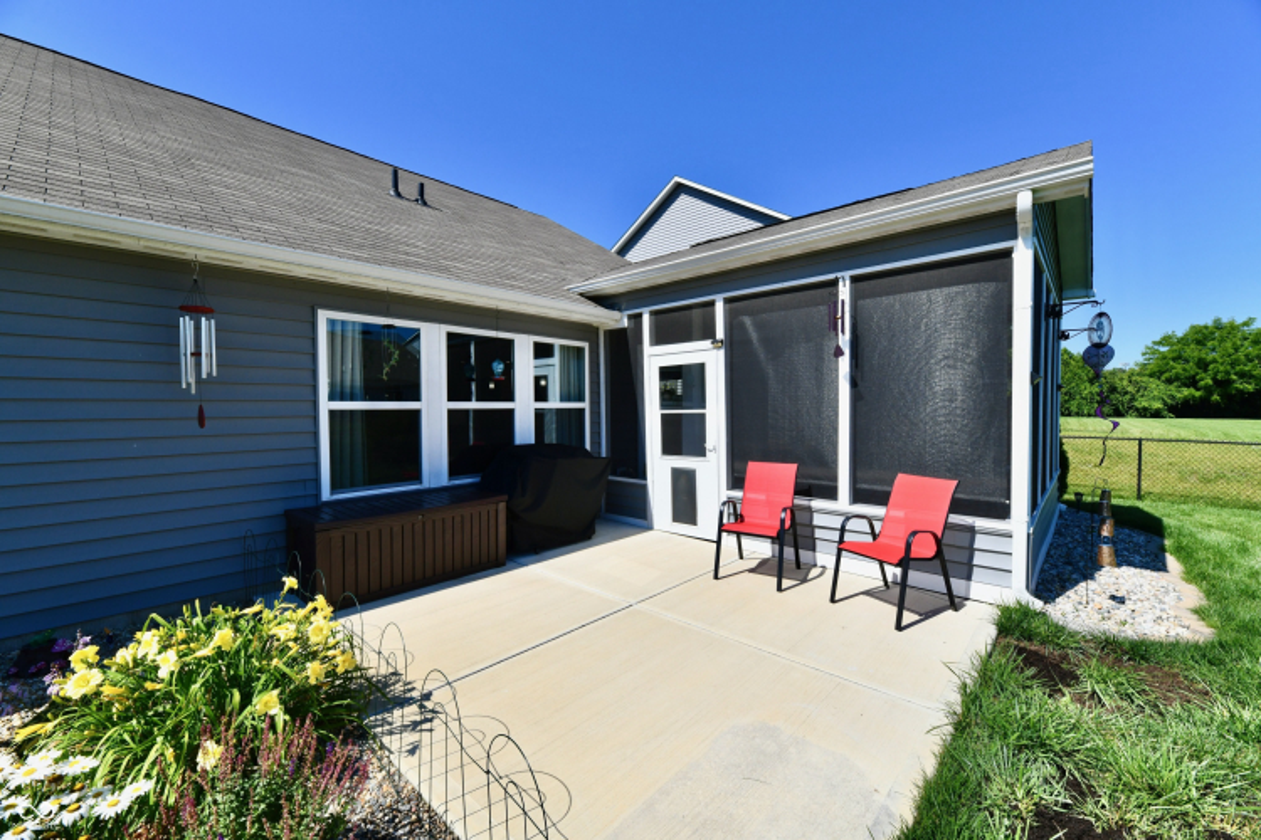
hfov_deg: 104.3
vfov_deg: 81.2
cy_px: 420
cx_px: 630
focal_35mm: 14
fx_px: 490
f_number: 13
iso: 640
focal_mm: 14
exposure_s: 1/640
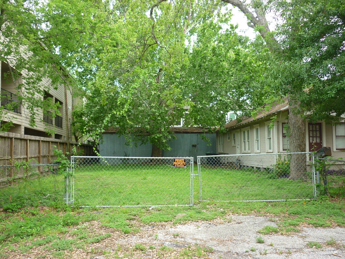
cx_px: 169
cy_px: 126
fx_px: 339
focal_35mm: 34
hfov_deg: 54.0
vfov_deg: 41.8
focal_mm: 5.5
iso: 80
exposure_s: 1/160
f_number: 2.8
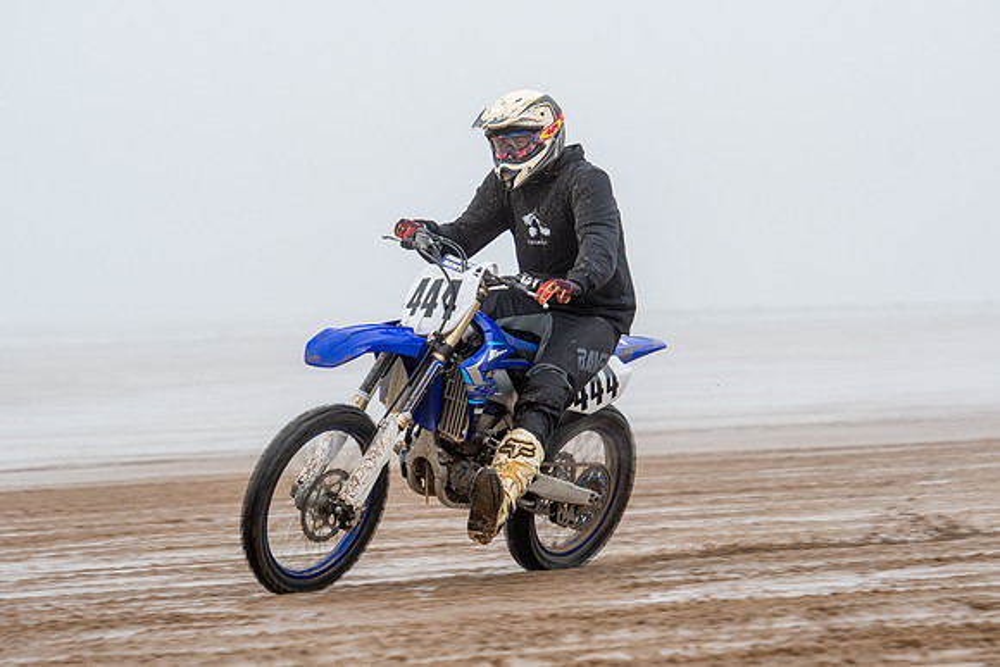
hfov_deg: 9.9
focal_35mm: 208
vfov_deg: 6.6
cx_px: 500
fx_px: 5786
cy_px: 334
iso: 200
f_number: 4
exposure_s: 1/400
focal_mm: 135
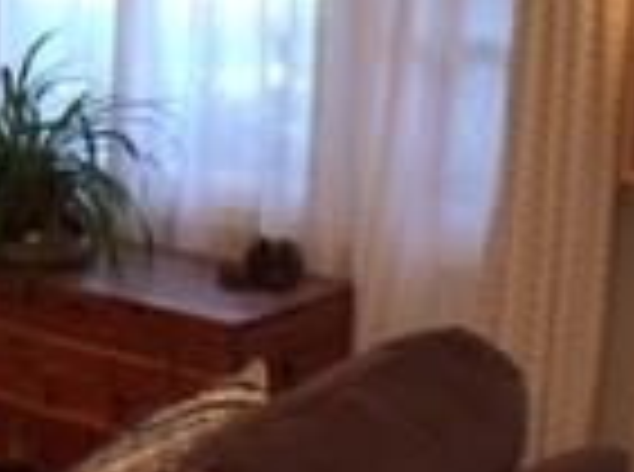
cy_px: 63
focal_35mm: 132
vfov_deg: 11.1
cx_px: -207
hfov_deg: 14.3
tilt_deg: -6.1
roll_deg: -2.0
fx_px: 2411
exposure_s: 1/30
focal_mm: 4.15
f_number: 2.2
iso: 64
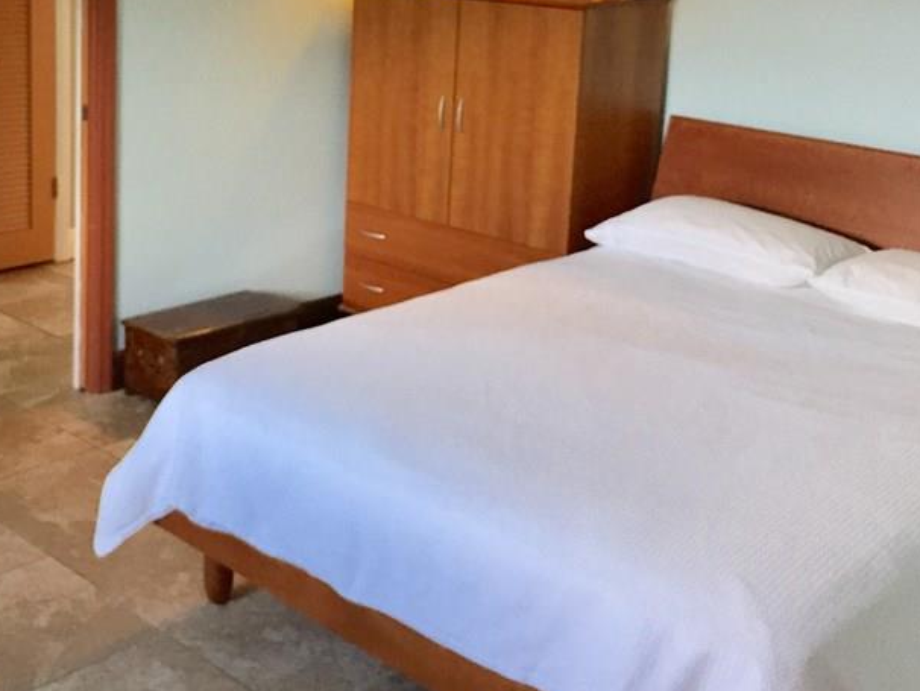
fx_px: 1303
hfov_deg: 38.6
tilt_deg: -10.3
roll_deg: -2.0
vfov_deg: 29.0
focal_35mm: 49
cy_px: 132
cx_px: 343
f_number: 2.2
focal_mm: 4.15
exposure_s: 1/30
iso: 125
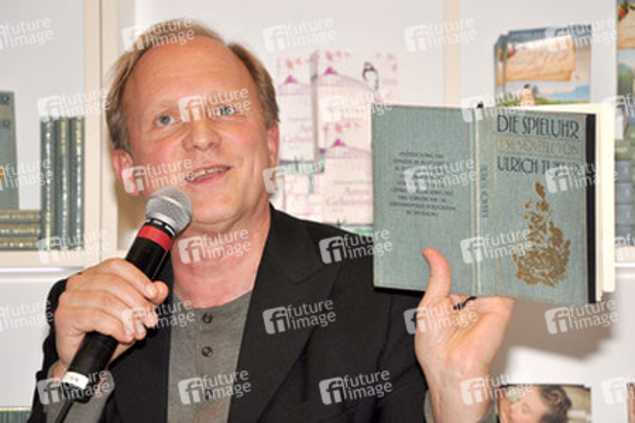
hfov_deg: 15.2
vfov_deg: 10.2
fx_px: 2381
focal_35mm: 135
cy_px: 212
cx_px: 318
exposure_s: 1/160
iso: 320
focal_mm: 90
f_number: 6.3
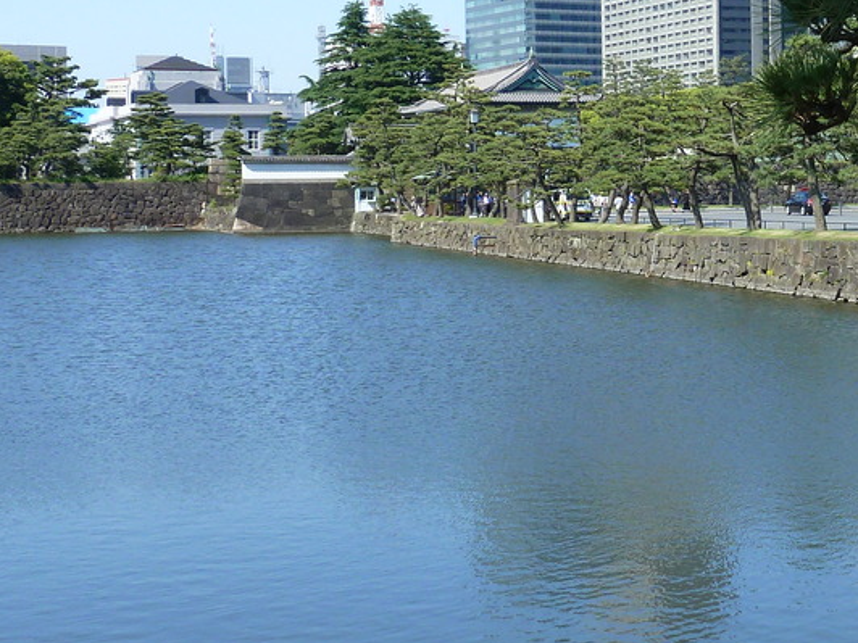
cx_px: 800
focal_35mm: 79
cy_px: 205
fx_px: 1958
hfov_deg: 23.9
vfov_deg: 18.6
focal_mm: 5.7
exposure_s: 1/320
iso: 80
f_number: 4
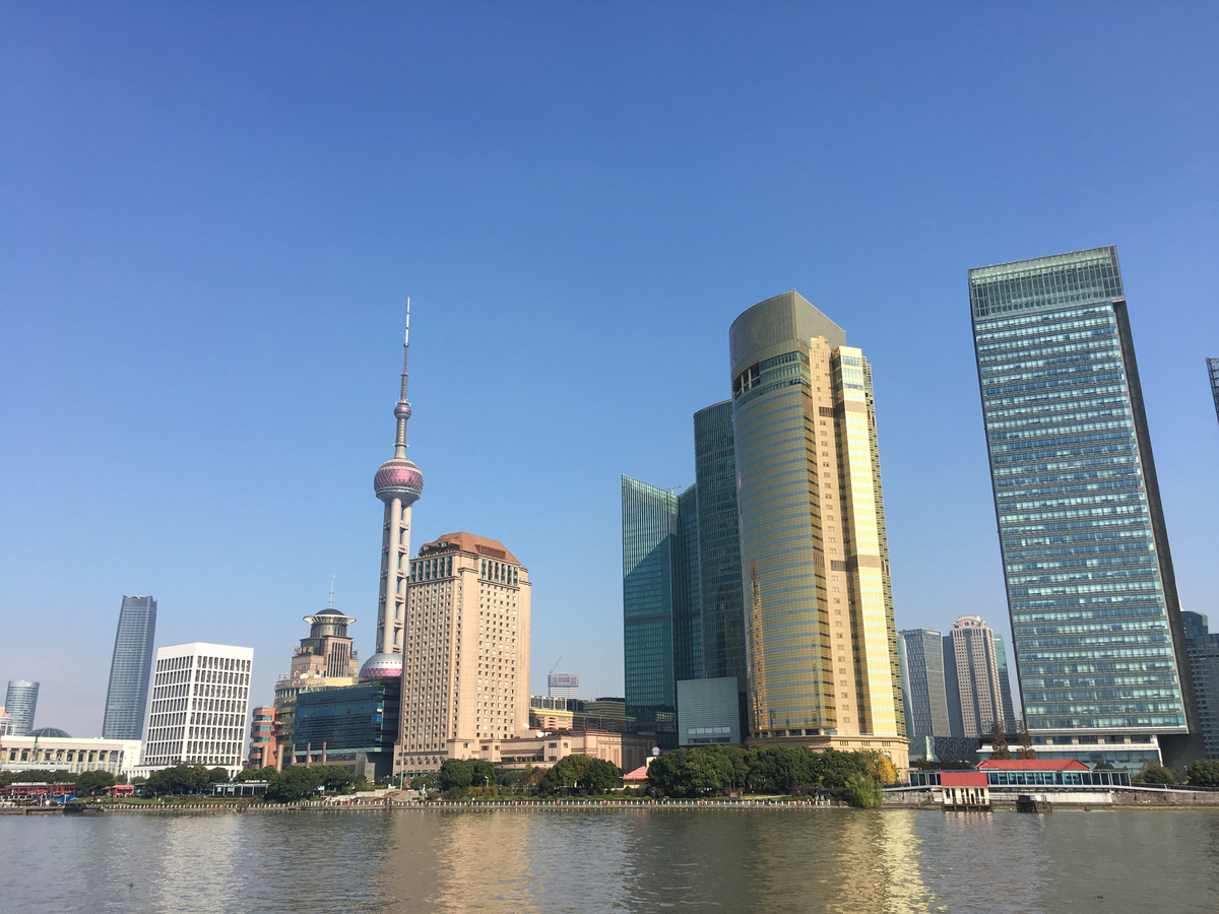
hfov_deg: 61.7
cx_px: 610
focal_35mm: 29
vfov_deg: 48.2
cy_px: 457
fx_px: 1021
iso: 25
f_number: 2.2
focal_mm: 4.15
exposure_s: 1/1637
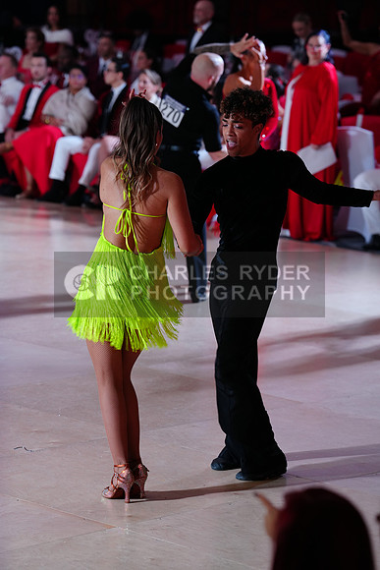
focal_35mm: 141
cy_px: 285
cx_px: 190
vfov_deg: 14.5
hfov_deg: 9.7
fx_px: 2231
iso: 1000
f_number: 4.5
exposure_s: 1/200
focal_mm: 141
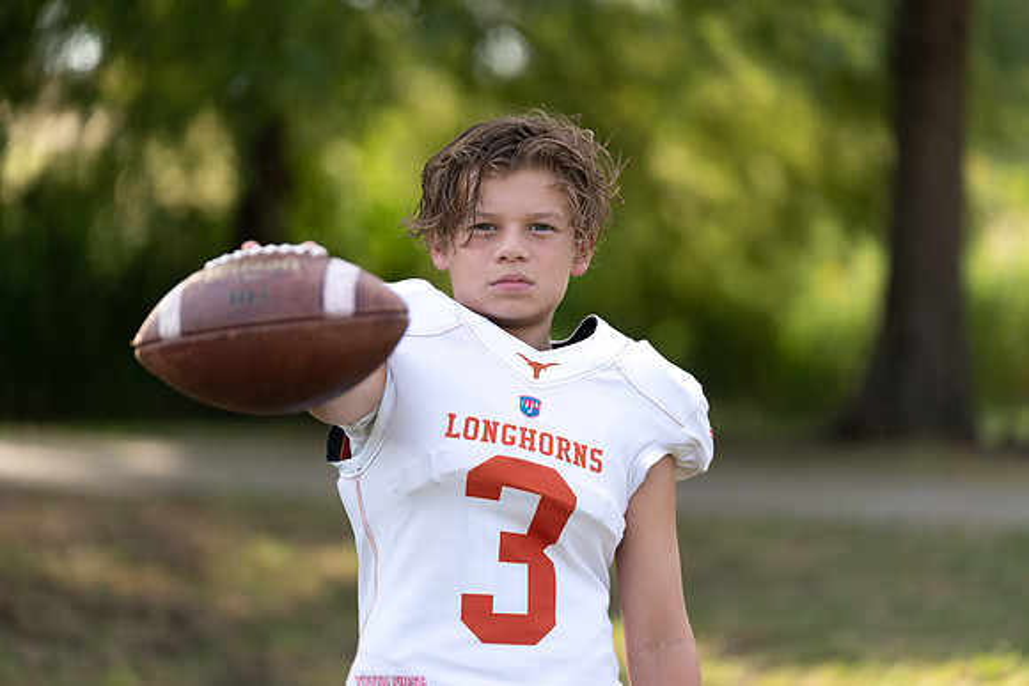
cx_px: 514
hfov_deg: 15.0
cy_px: 343
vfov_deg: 10.0
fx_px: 3917
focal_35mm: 137
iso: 100
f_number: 2.8
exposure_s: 1/400
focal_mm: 137
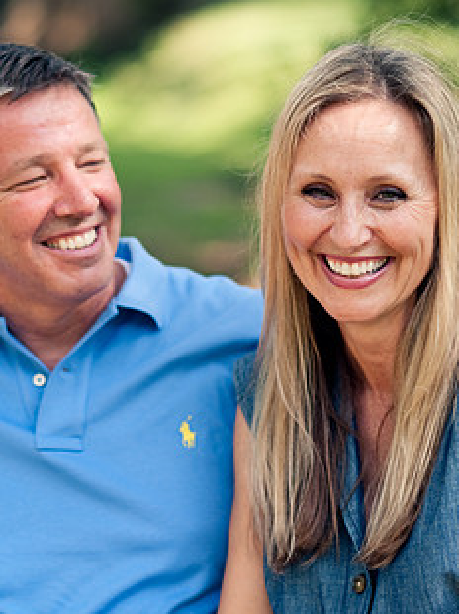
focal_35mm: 153
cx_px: 257
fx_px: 2709
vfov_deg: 12.9
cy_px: 333
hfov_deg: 9.7
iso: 200
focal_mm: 85
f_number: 2.5
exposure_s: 1/640
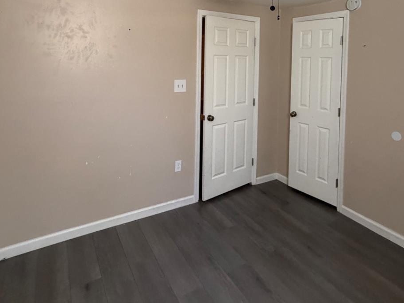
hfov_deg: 73.8
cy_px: 64
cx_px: 219
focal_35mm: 23
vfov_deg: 55.1
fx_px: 268
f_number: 2.2
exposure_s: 1/112
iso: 320
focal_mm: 2.22
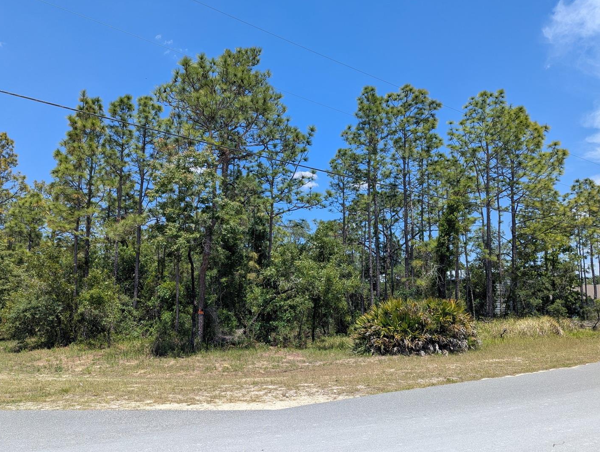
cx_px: 287
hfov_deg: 65.2
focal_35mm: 27
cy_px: 246
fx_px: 469
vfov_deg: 51.4
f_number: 1.85
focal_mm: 6.81
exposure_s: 1/1550
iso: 41
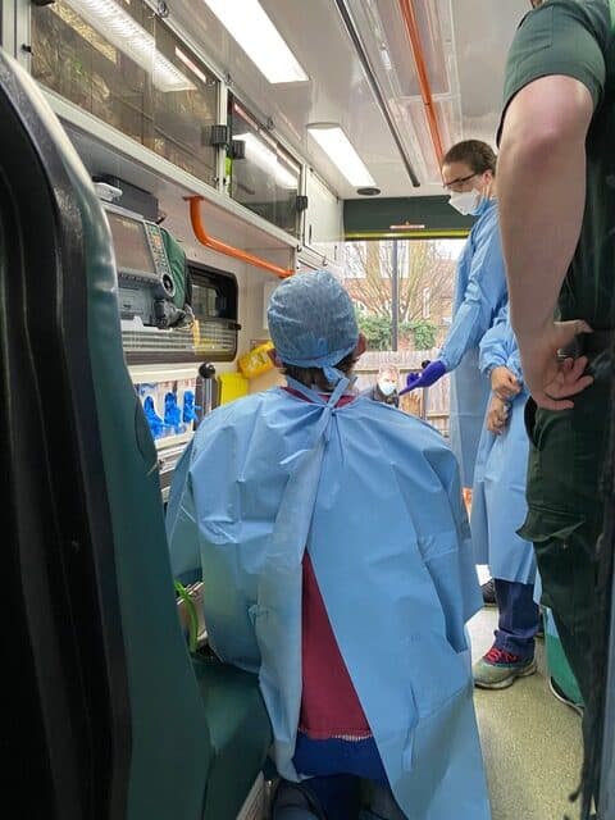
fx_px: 616
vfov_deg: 67.3
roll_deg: +1.5
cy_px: 410
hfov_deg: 53.1
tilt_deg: -3.8
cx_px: 308
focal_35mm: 26
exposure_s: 1/60
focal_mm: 4.25
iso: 250
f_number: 1.8
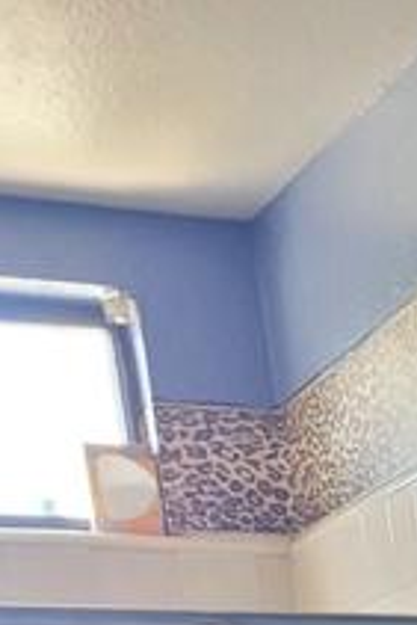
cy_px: 1514
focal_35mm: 131
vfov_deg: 12.3
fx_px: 2272
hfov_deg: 9.3
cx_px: 1011
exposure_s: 1/40
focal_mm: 5.4
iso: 200
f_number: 1.8
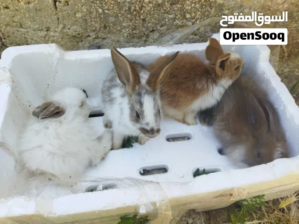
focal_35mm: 27
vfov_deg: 51.4
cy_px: 112
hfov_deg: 65.3
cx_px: 150
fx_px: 233
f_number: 1.79
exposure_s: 1/344
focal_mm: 4.71
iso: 99
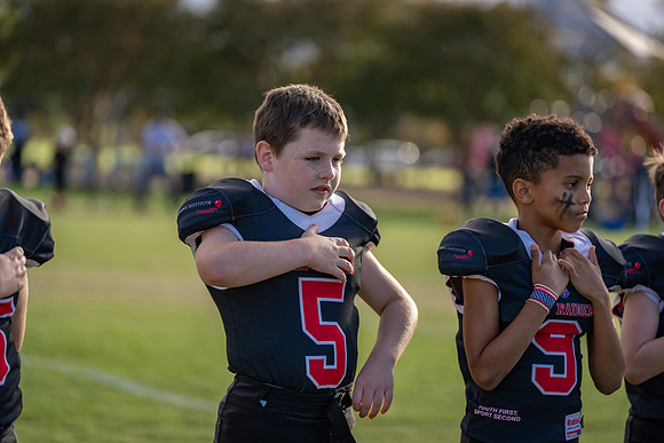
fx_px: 2361
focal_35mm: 128
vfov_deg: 10.7
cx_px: 332
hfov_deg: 16.0
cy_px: 222
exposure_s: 1/640
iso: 100
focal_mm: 128
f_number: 2.8
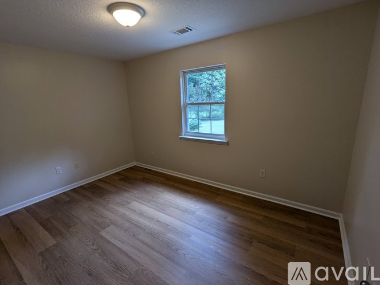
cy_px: 142
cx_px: 190
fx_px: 176
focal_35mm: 16
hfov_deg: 94.5
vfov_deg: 78.1
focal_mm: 2.35
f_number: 2.2
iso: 56
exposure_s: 1/60
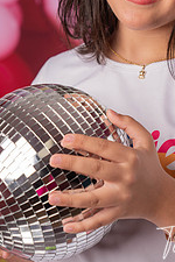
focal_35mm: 132
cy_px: 22
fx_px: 962
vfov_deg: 15.3
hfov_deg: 10.4
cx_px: 107
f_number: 4.5
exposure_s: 1/250
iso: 125
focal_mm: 66
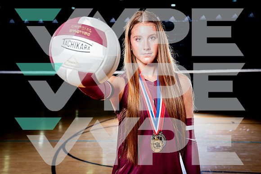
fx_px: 411
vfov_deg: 23.9
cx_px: 130
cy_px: 87
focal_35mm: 57
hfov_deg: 35.2
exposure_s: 1/250
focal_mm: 54
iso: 250
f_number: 5.6
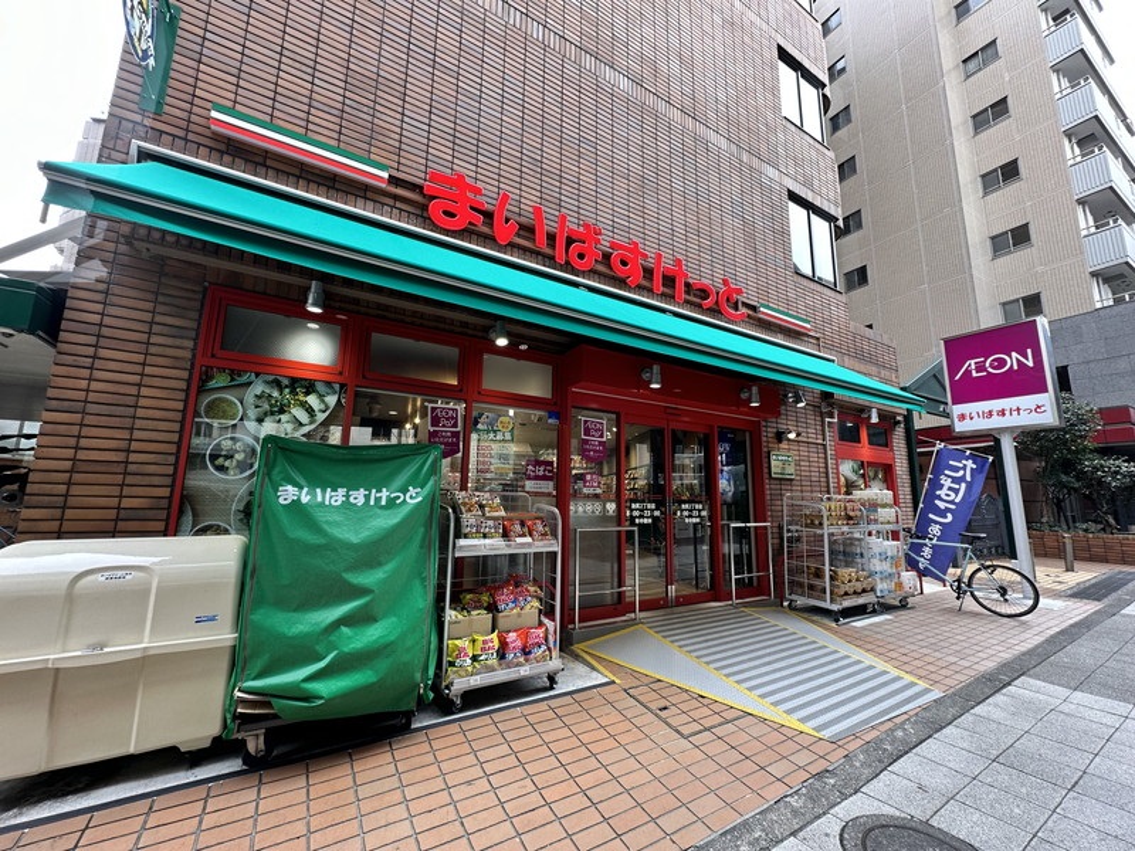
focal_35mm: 14
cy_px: 426
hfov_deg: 102.1
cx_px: 568
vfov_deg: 85.7
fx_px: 459
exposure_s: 1/100
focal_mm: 2.22
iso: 80
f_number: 2.2
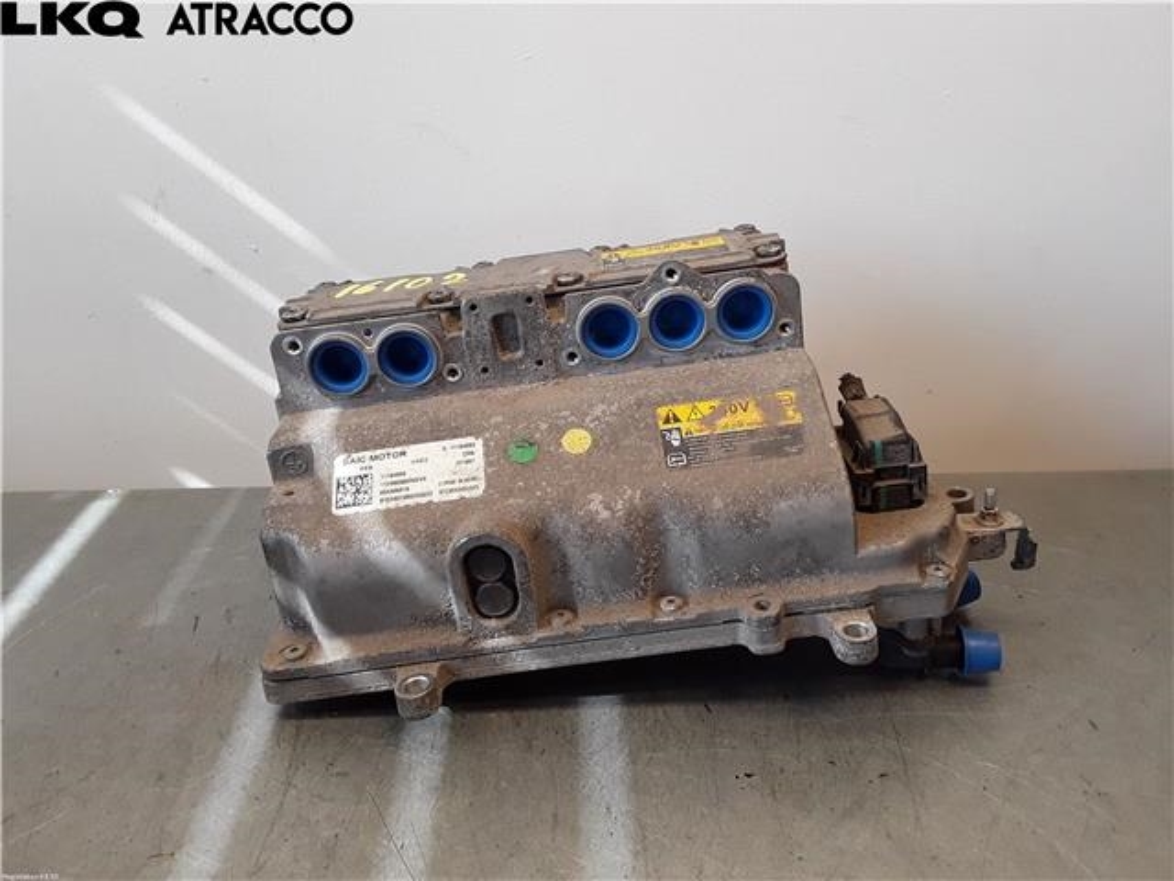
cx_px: 587
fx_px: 950
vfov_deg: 49.7
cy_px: 440
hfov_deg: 63.4
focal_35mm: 28
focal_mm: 2.91
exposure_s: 1/156
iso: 40
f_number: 1.9
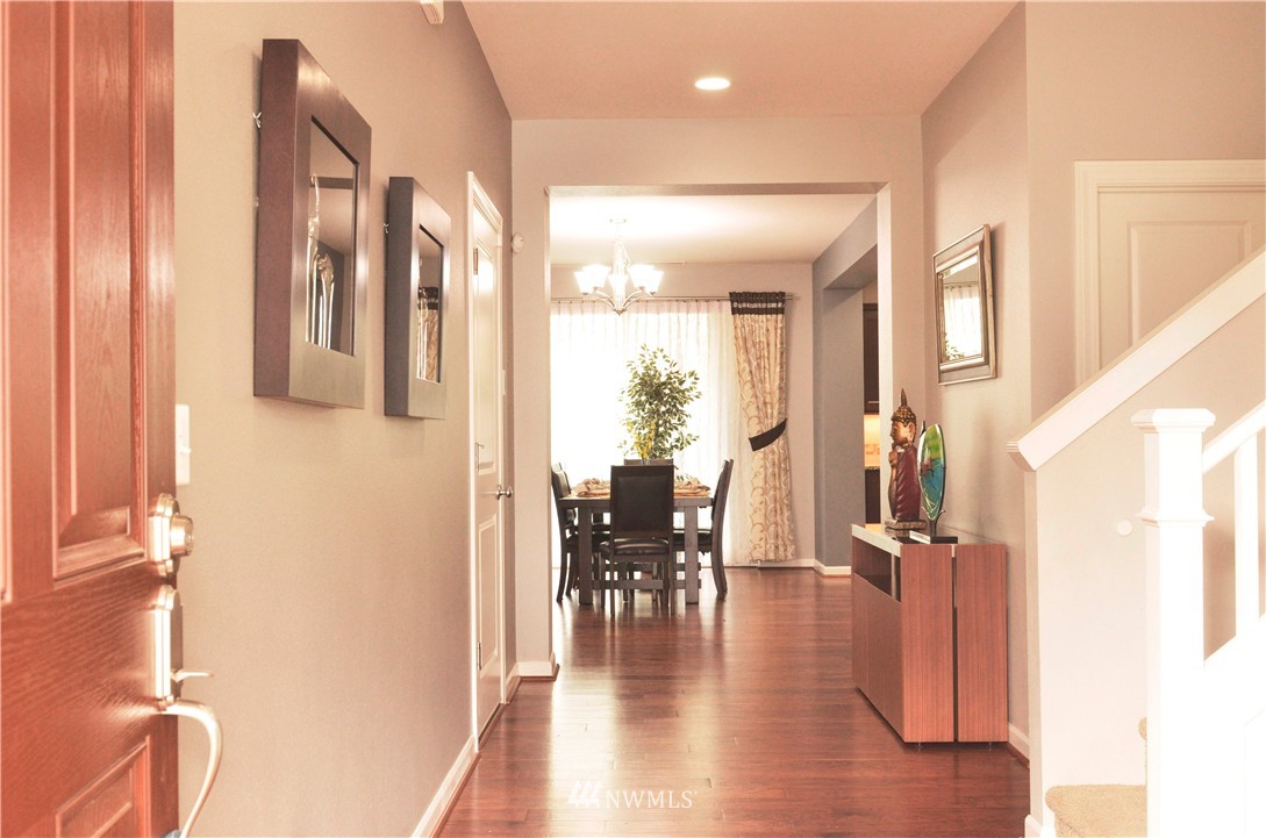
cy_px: 419
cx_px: 633
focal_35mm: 36
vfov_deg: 36.7
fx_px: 1263
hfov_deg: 53.2
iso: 800
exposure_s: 1/20
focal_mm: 24
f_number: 6.3
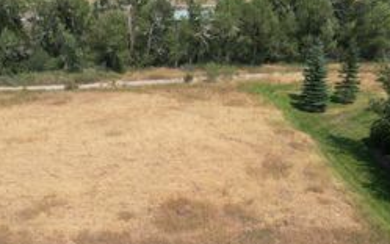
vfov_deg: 27.9
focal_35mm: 45
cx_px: 135
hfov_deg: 43.8
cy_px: 203
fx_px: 479
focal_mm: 8.38
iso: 110
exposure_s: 1/2000
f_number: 2.8
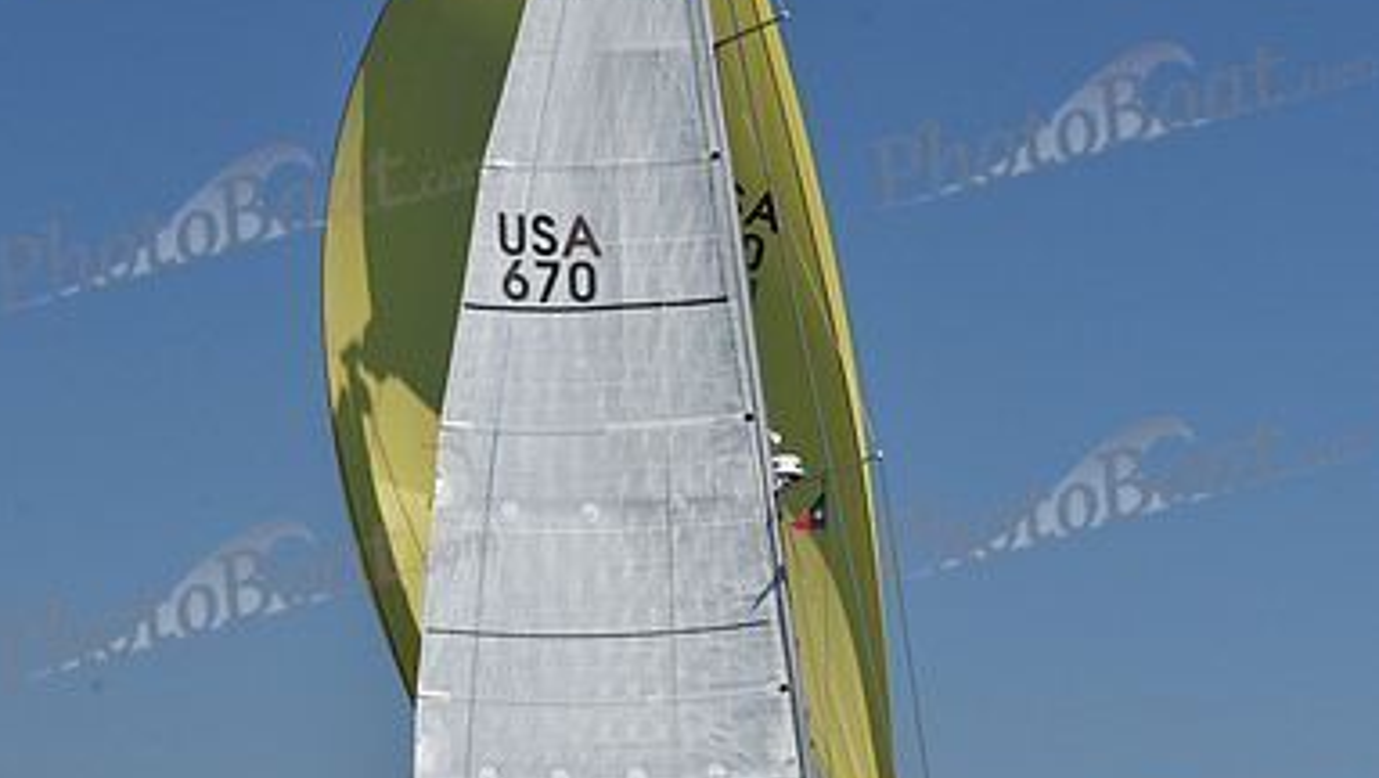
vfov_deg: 10.9
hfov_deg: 19.3
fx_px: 4061
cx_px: 686
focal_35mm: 111
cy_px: 357
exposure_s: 1/1000
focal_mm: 70
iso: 200
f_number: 11
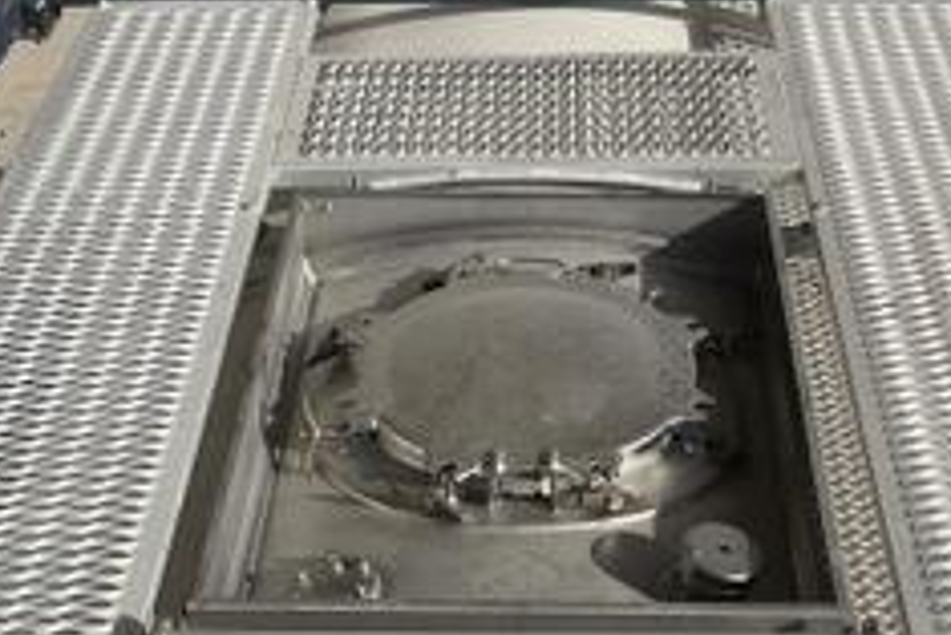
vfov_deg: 22.1
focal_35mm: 59
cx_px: 512
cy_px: 639
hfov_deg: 33.9
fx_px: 1559
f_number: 1.8
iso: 25
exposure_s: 1/2427
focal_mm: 3
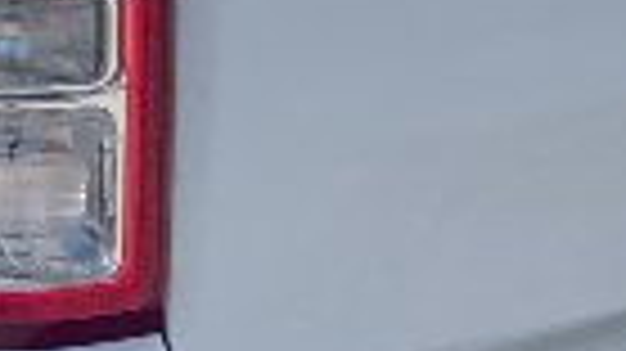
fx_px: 3467
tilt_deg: -10.4
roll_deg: +0.1
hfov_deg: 10.0
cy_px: -32
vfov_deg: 5.8
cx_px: -315
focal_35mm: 209
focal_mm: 4.2
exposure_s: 1/4000
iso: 32
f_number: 1.6
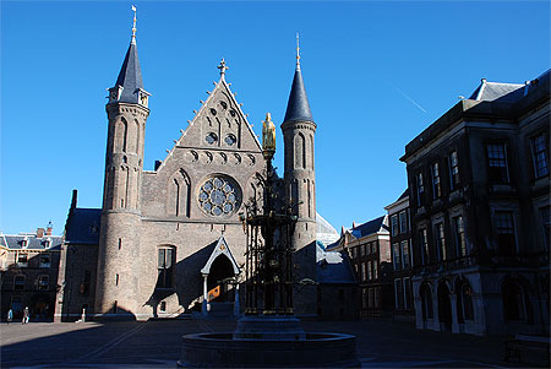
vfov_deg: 40.1
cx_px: 276
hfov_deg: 57.2
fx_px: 506
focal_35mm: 33
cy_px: 184
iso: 200
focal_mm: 22
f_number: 8
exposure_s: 1/250
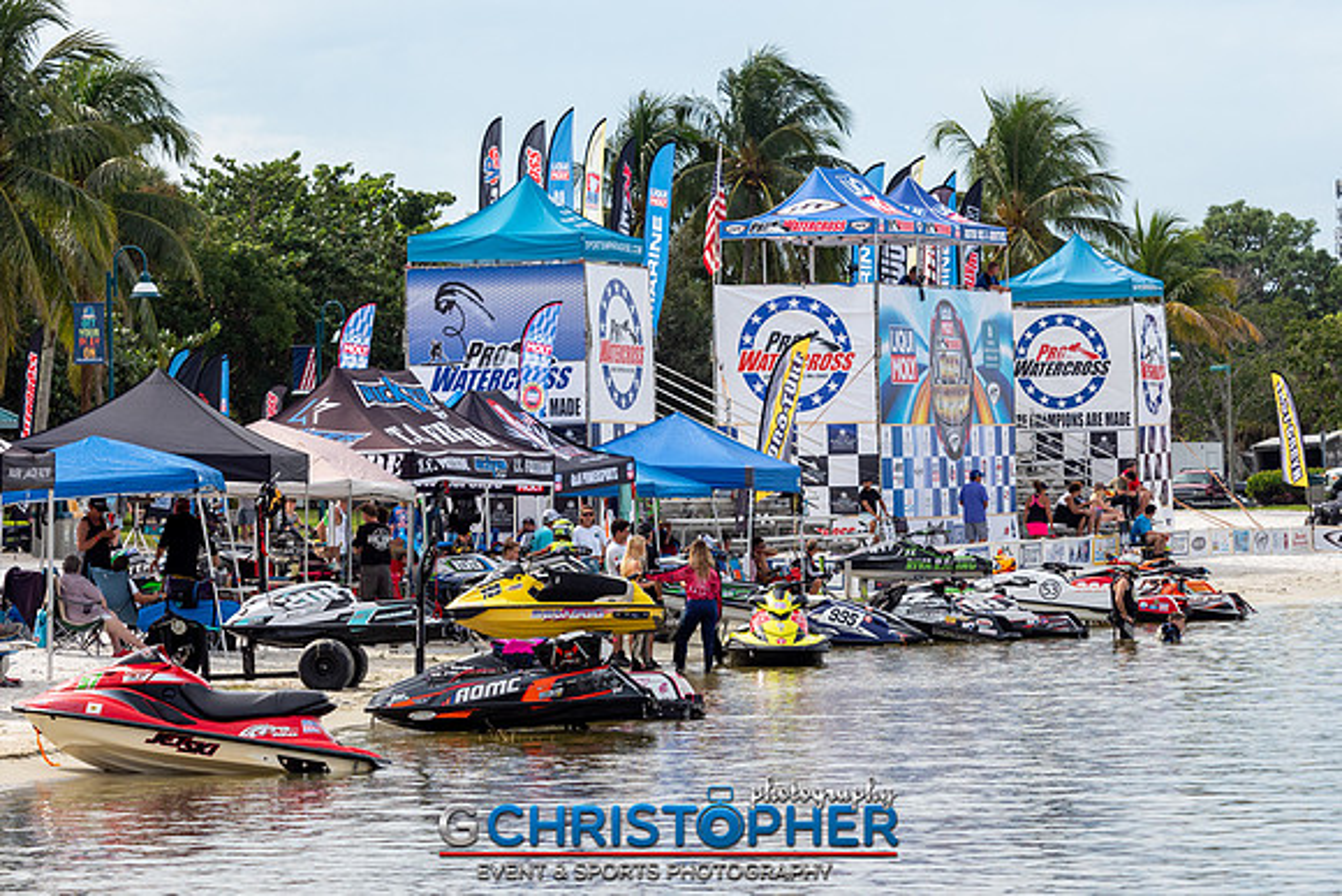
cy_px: 466
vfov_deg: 7.3
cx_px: 708
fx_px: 6989
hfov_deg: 11.0
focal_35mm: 187
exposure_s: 1/1600
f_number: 4
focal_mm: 85
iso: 200
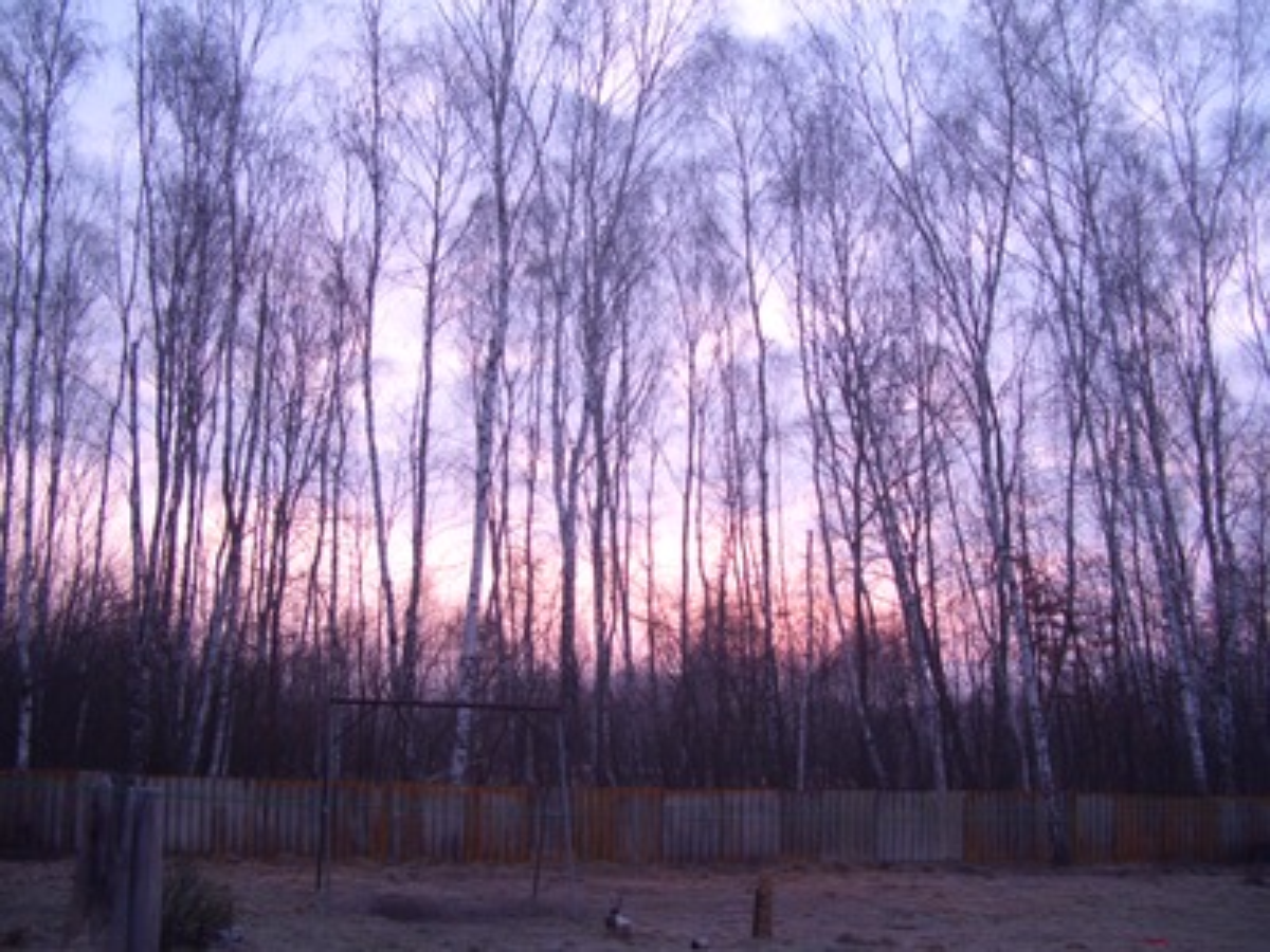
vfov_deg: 40.7
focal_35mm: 35
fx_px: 1284
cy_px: 476
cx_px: 635
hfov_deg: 52.6
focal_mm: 5.8
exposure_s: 1/40
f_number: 2.6
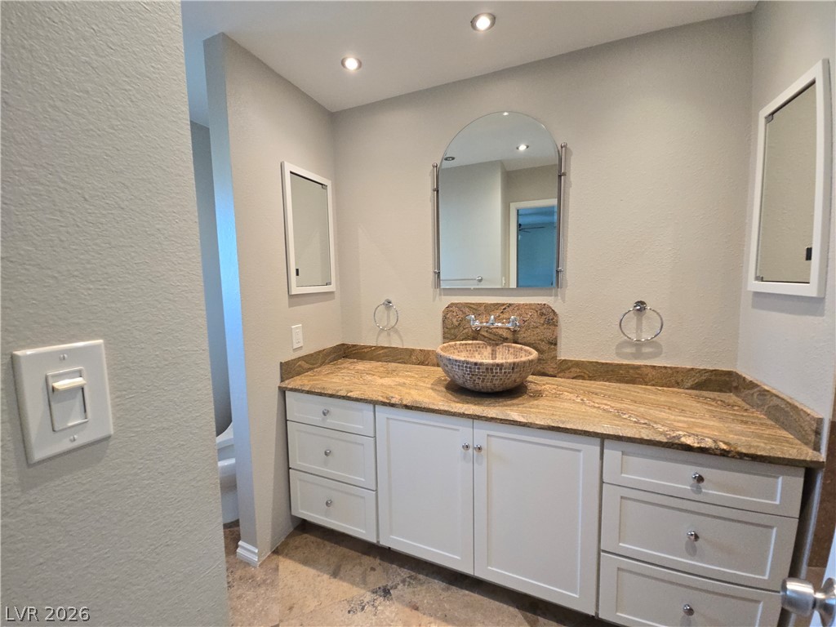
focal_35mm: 13
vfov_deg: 89.9
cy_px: 314
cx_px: 418
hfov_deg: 106.2
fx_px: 314
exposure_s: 1/60
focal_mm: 2.2
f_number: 2.2
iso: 160
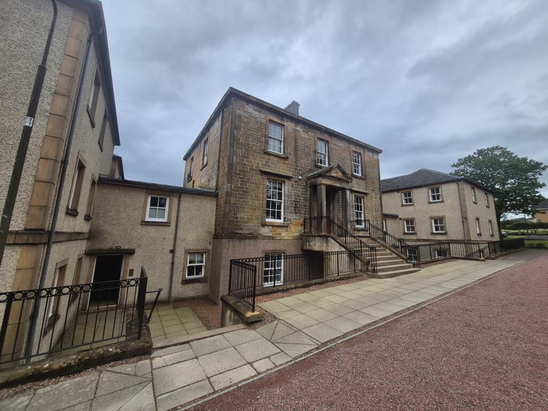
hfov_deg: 106.2
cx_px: 274
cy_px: 206
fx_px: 206
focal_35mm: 13
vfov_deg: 89.9
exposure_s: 1/1240
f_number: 2.2
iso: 50
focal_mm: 1.74
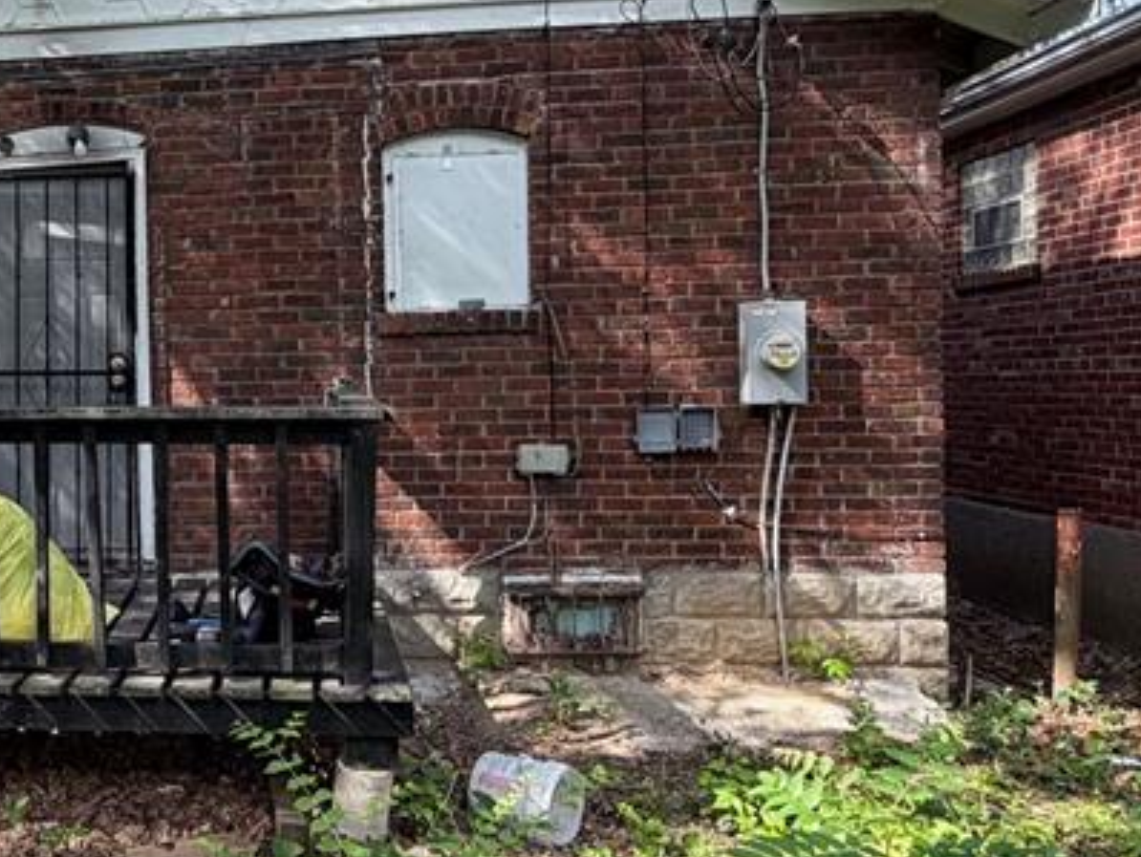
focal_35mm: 36
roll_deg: +0.6
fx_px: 1187
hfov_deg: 47.7
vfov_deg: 39.7
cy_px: 390
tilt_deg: -1.2
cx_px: 183
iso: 40
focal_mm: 2.22
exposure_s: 1/189
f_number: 2.2
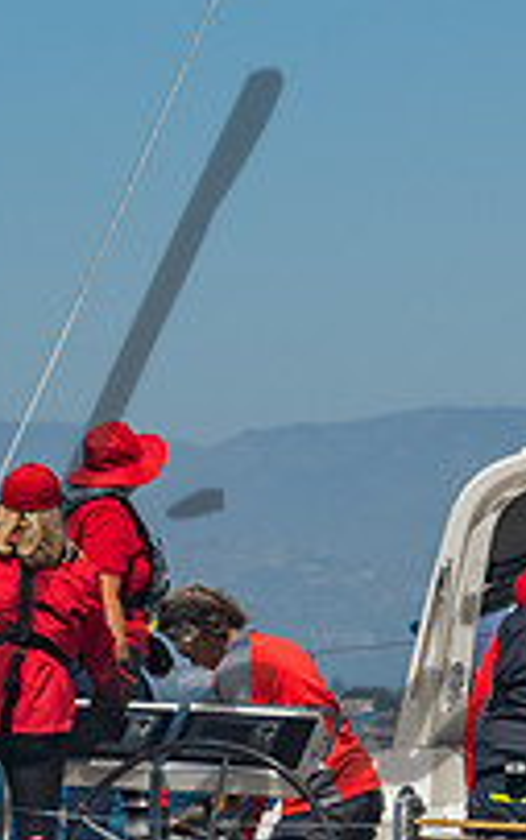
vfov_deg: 4.8
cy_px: 341
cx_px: 694
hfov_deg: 3.0
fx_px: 10131
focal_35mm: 442
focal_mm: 93
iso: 160
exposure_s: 1/800
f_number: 6.3
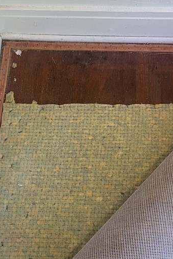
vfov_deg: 36.8
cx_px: 86
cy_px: 109
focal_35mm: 54
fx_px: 389
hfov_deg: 25.1
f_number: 1.8
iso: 320
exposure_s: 1/40
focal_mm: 5.4
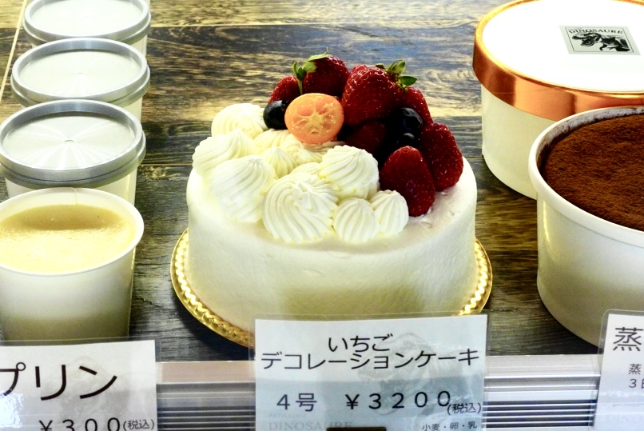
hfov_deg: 51.2
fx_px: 671
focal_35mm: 38
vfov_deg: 35.6
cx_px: 322
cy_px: 216
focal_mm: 25
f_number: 8
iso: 800
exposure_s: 1/250
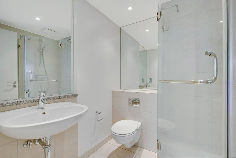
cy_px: 79
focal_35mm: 16
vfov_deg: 73.8
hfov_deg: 96.7
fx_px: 105
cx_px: 118
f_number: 11
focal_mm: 16
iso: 160
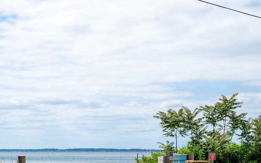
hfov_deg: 22.7
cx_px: 55
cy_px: 152
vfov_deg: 14.4
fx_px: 640
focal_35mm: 90
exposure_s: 1/200
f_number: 10
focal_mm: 45
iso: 80
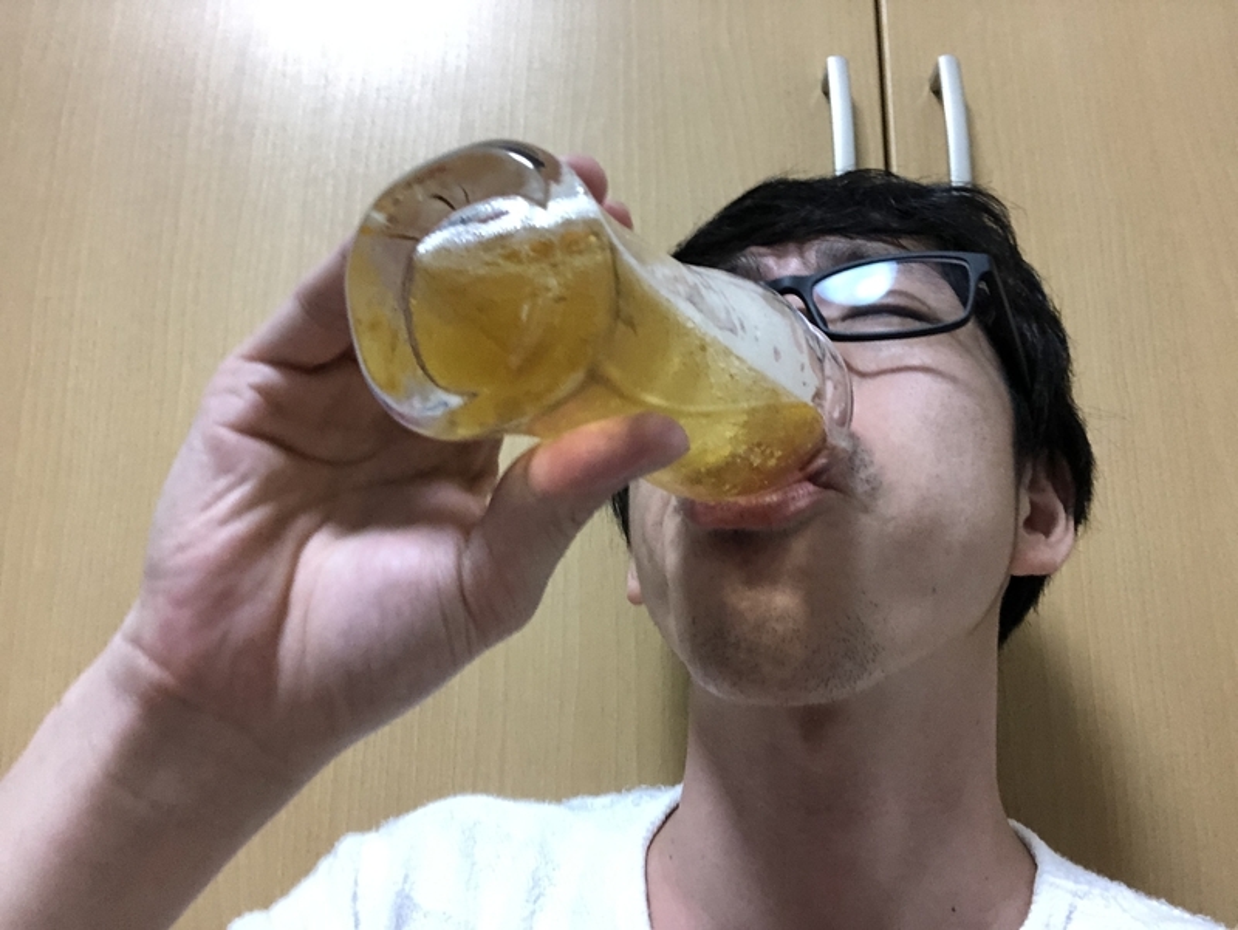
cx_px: 619
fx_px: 1145
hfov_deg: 56.8
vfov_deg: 44.2
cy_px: 465
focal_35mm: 32
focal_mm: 2.87
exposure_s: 1/33
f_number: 2.2
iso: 320
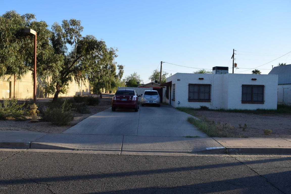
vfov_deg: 43.6
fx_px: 242
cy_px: 97
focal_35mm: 30
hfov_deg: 61.9
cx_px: 146
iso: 220
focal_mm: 20
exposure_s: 1/250
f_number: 8
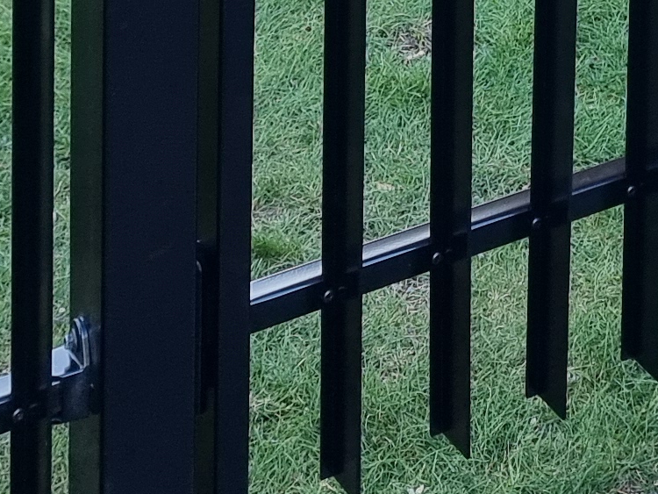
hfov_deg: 15.1
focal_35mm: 128
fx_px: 2434
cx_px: 703
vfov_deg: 9.9
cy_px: -749
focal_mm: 6.7
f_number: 1.8
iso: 50
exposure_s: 1/100
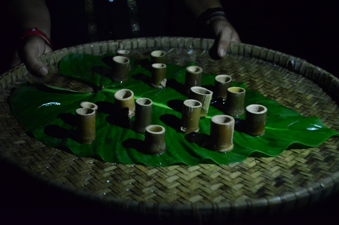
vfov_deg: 31.8
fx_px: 395
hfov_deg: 46.5
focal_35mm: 42
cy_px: 112
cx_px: 170
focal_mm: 28
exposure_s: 1/25
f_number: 4.5
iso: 6400
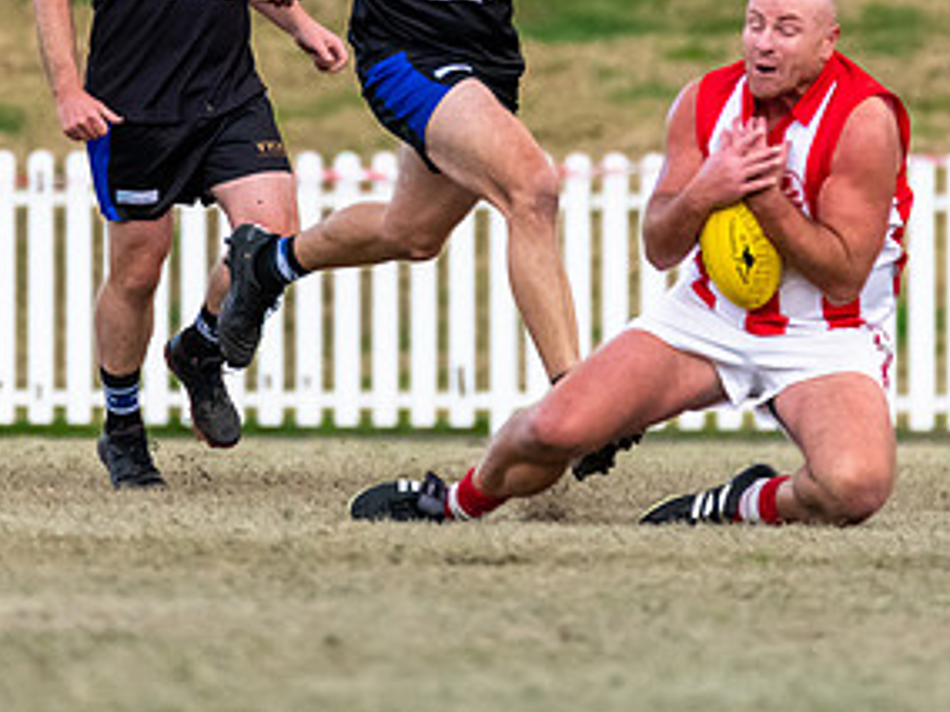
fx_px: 41385
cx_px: 501
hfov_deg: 1.3
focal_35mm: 1508
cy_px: -100
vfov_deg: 1.0
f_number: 6.3
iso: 3200
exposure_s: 1/1600
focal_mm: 600
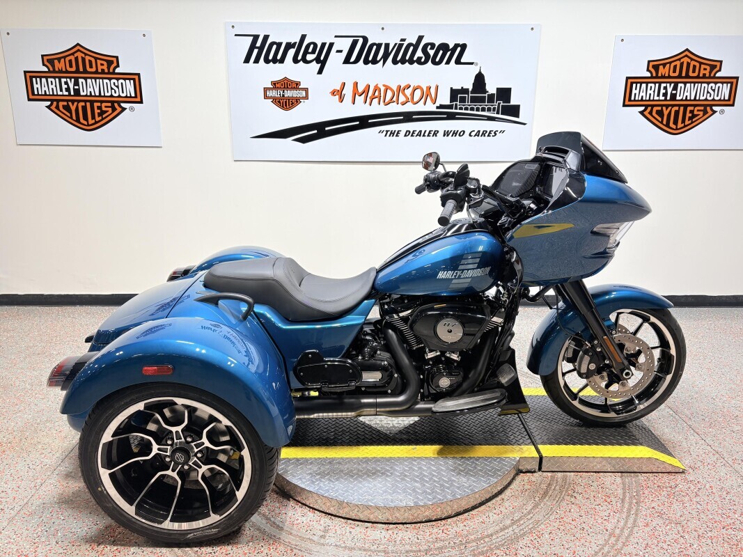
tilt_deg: -15.5
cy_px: 278
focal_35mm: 26
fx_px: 558
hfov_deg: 67.3
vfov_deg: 53.1
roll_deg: +0.0
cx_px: 372
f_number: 1.6
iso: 50
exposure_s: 1/120
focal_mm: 5.96
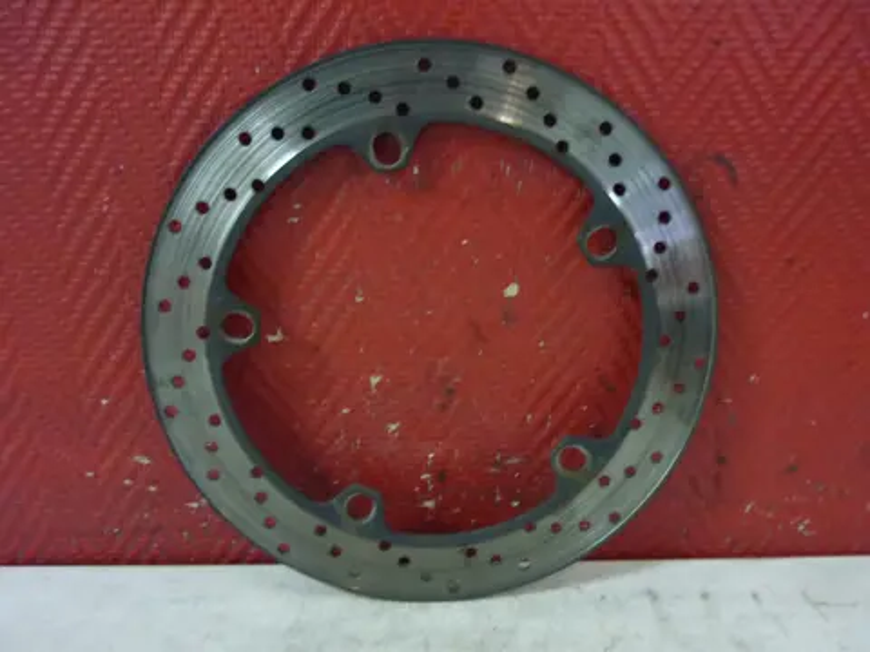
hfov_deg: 55.4
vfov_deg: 42.9
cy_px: 326
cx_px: 435
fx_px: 829
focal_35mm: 33
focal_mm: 5.5
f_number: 2.8
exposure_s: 1/8
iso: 400
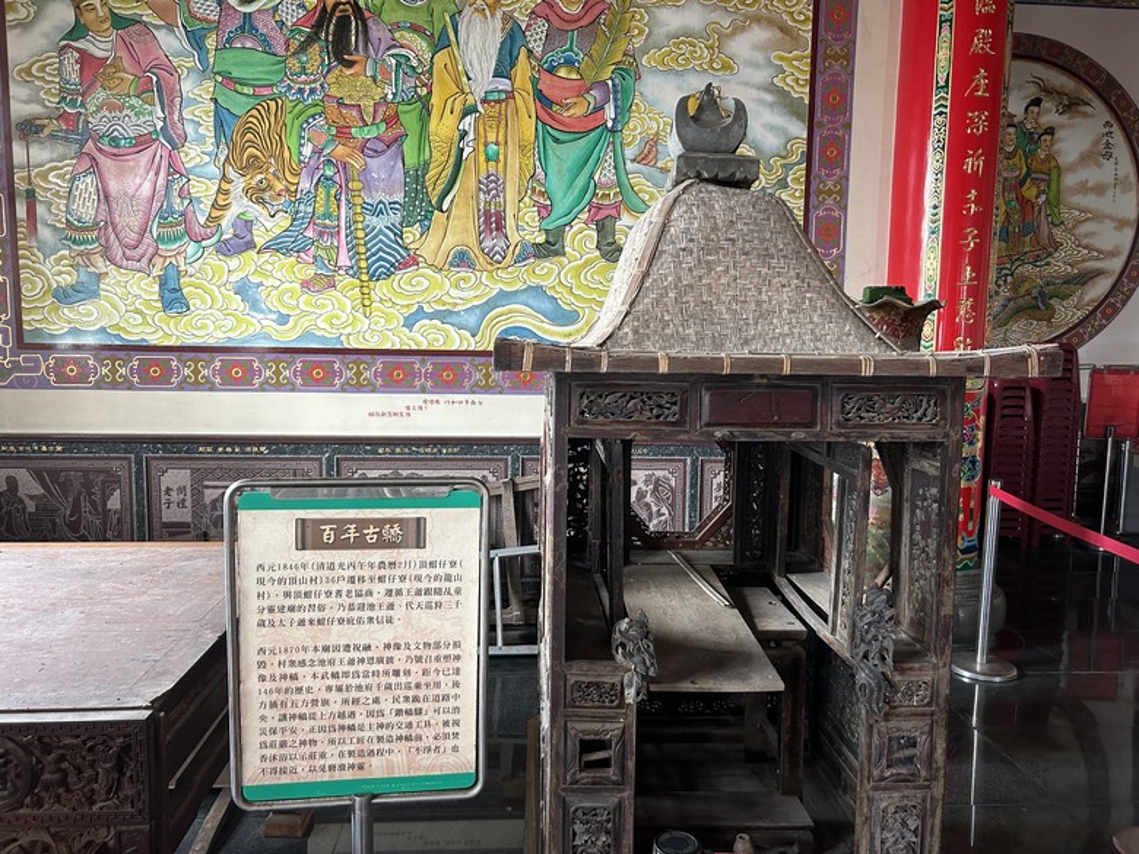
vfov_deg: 53.1
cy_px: 427
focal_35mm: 26
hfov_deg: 67.3
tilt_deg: -6.1
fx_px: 856
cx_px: 570
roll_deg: -0.4
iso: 160
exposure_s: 1/60
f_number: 1.5
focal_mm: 5.7
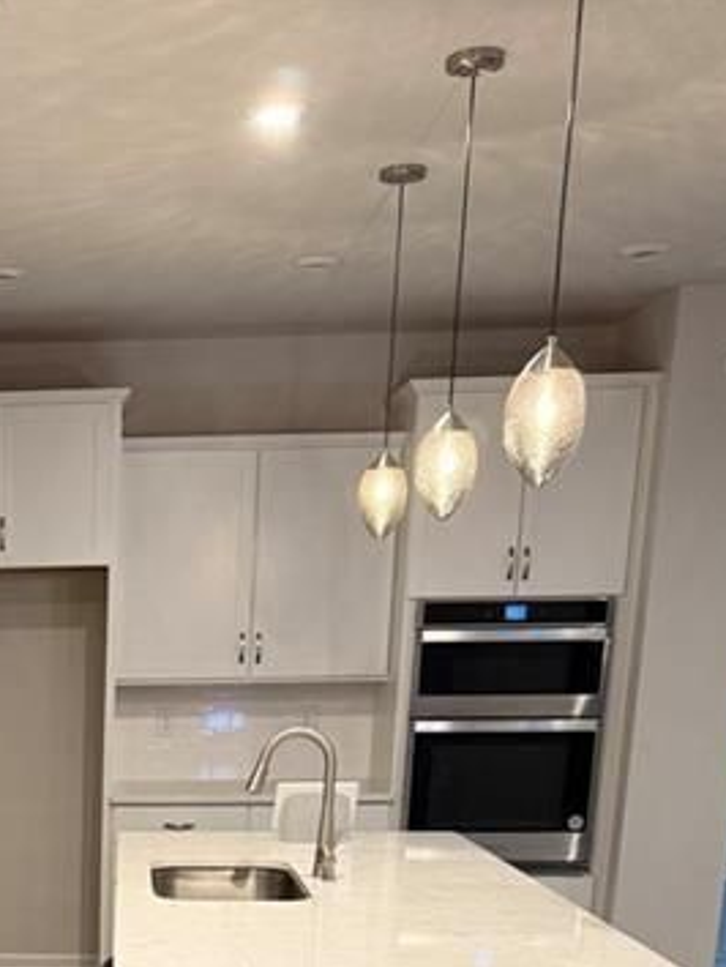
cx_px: -27
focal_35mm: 52
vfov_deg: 32.7
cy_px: 1038
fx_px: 1452
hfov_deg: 26.3
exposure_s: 1/60
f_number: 1.78
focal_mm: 6.76
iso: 250
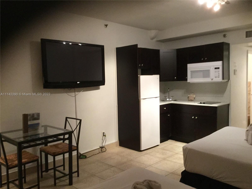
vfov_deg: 45.4
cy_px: 94
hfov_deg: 58.4
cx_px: 126
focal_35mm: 31
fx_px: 226
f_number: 2.4
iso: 250
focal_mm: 3.3
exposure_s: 1/30
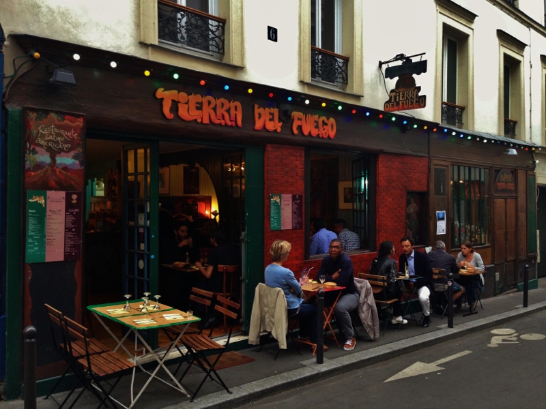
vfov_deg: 42.9
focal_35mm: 33
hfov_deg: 55.4
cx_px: 273
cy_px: 204
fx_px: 521
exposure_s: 1/20
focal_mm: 4.13
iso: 100
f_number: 2.4
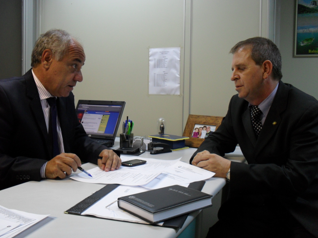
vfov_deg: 39.7
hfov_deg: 51.4
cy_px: 118
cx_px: 155
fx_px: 331
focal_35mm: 36
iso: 200
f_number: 3.2
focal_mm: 6.3
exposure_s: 1/20
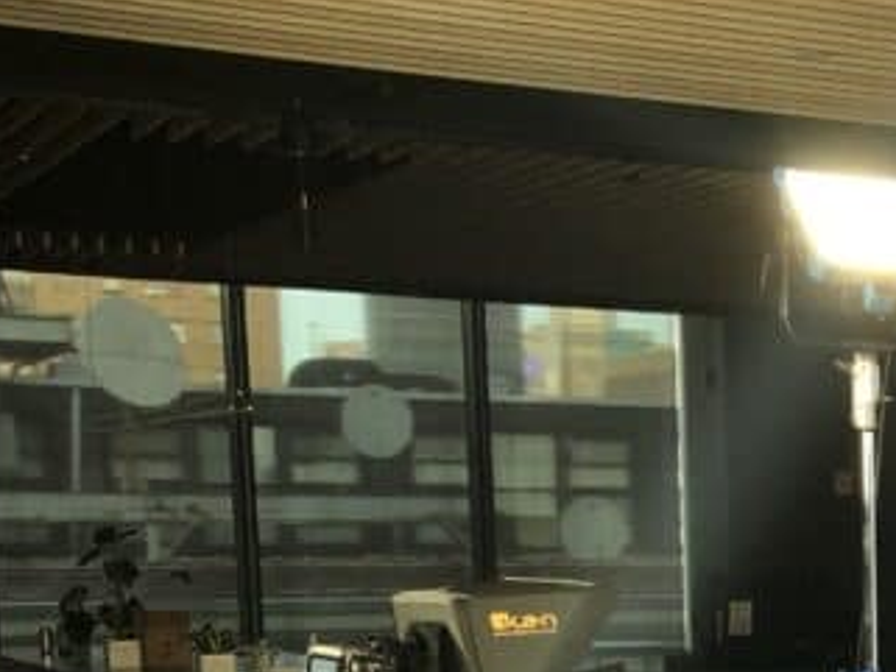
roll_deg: -0.5
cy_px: 919
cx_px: 1125
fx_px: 2305
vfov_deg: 15.6
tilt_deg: -10.7
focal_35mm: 89
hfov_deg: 20.3
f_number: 1.8
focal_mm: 4
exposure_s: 1/30
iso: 25
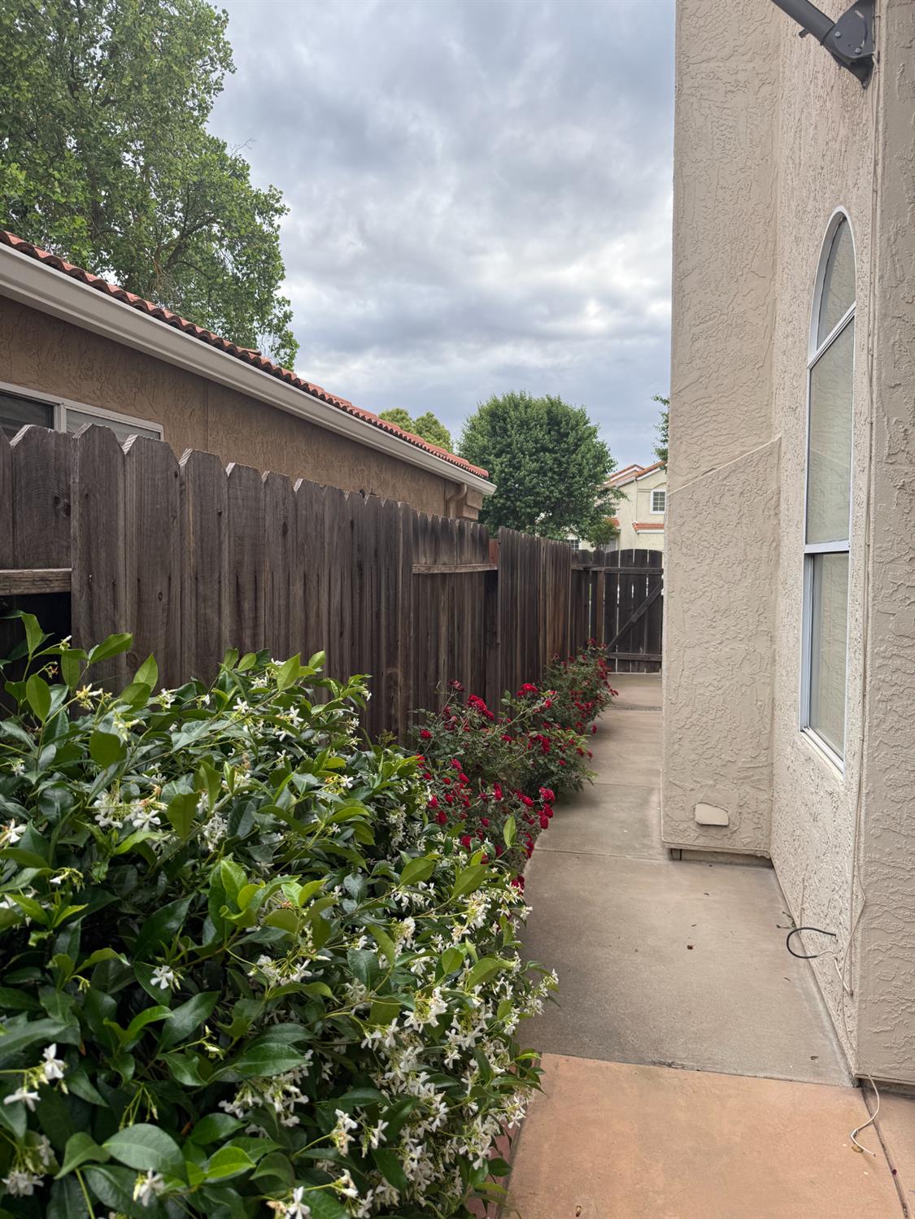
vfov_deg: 71.6
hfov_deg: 56.8
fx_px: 845
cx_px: 458
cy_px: 610
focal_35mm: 24
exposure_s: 1/1230
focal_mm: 6.76
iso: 100
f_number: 1.78
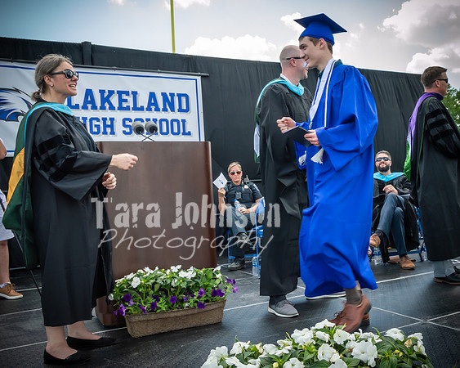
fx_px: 471
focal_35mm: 35
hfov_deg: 50.4
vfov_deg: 42.6
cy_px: 159
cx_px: 333
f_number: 7.1
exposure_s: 1/200
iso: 200
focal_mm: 17
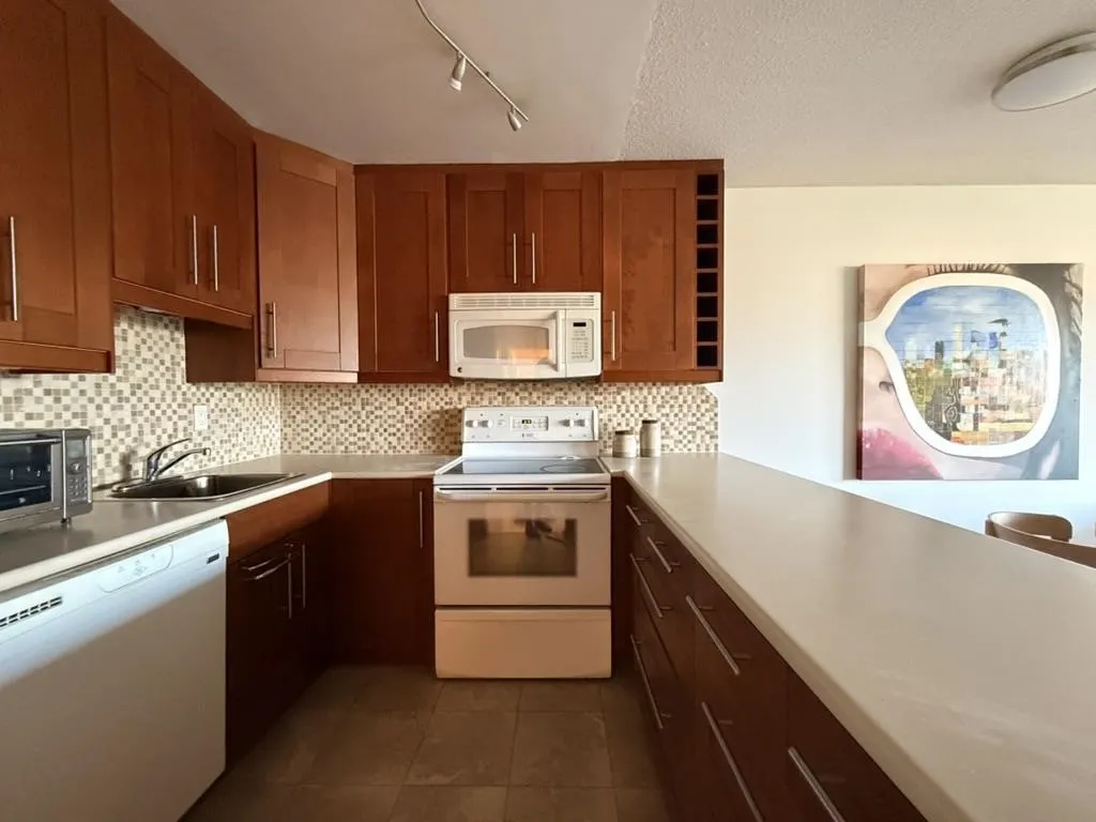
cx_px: 548
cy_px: 411
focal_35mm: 14
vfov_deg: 85.7
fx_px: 443
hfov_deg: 102.1
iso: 800
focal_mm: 2.22
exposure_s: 1/60
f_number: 2.2
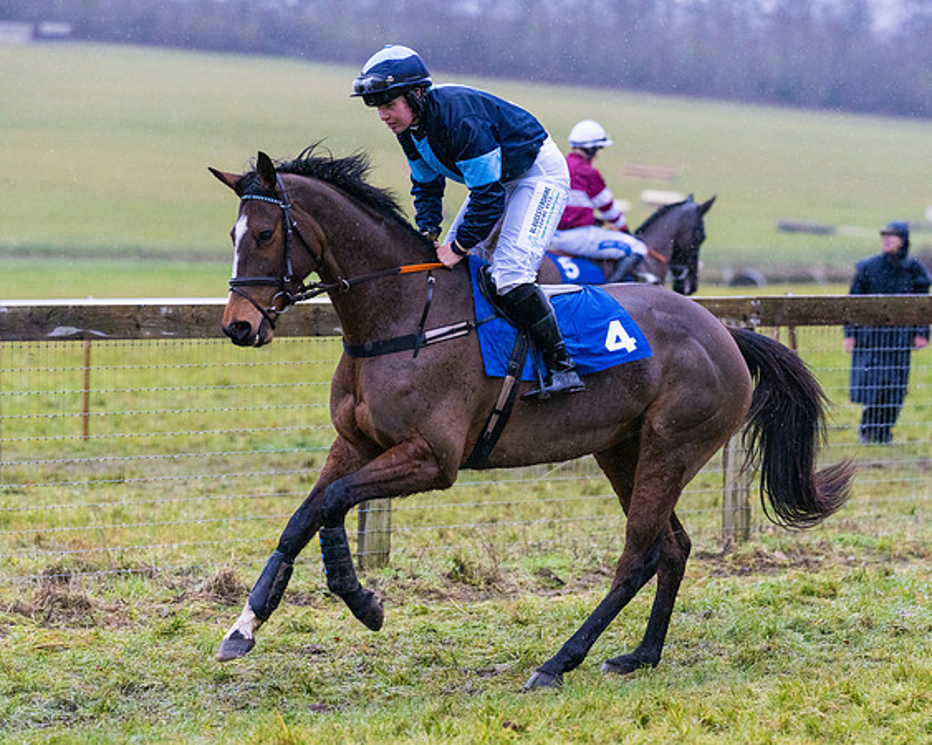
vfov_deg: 8.7
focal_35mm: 177
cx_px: 493
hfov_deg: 10.9
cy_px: 394
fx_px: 4892
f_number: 2.8
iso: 2500
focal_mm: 135
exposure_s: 1/2000
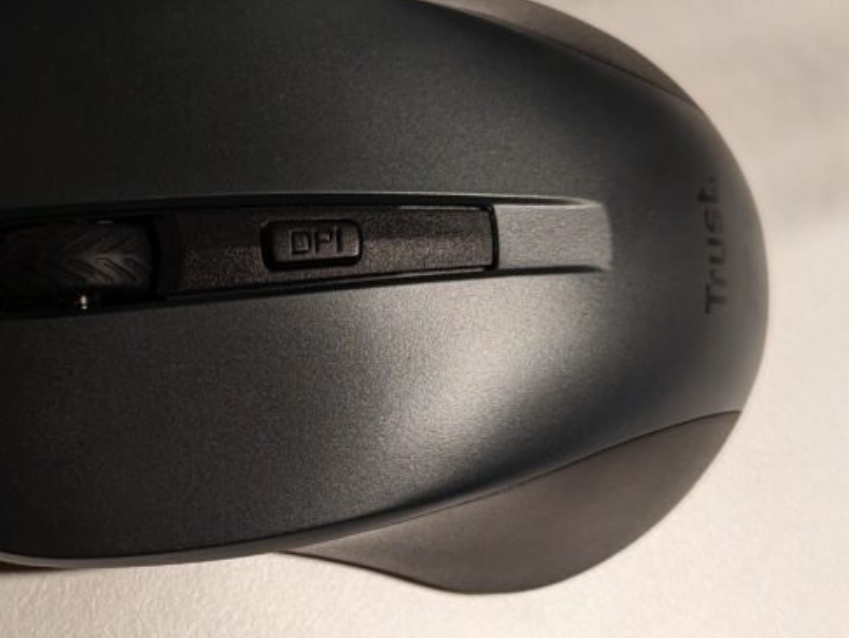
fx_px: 2479
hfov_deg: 19.1
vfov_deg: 14.7
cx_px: 87
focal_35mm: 101
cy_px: 332
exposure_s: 1/23.8
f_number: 1.85
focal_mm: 6.81
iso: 60
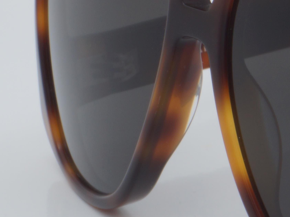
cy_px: 131
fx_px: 2145
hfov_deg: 7.5
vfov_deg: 5.8
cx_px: 507
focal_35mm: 256
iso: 100
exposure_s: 1/4
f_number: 32
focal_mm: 50
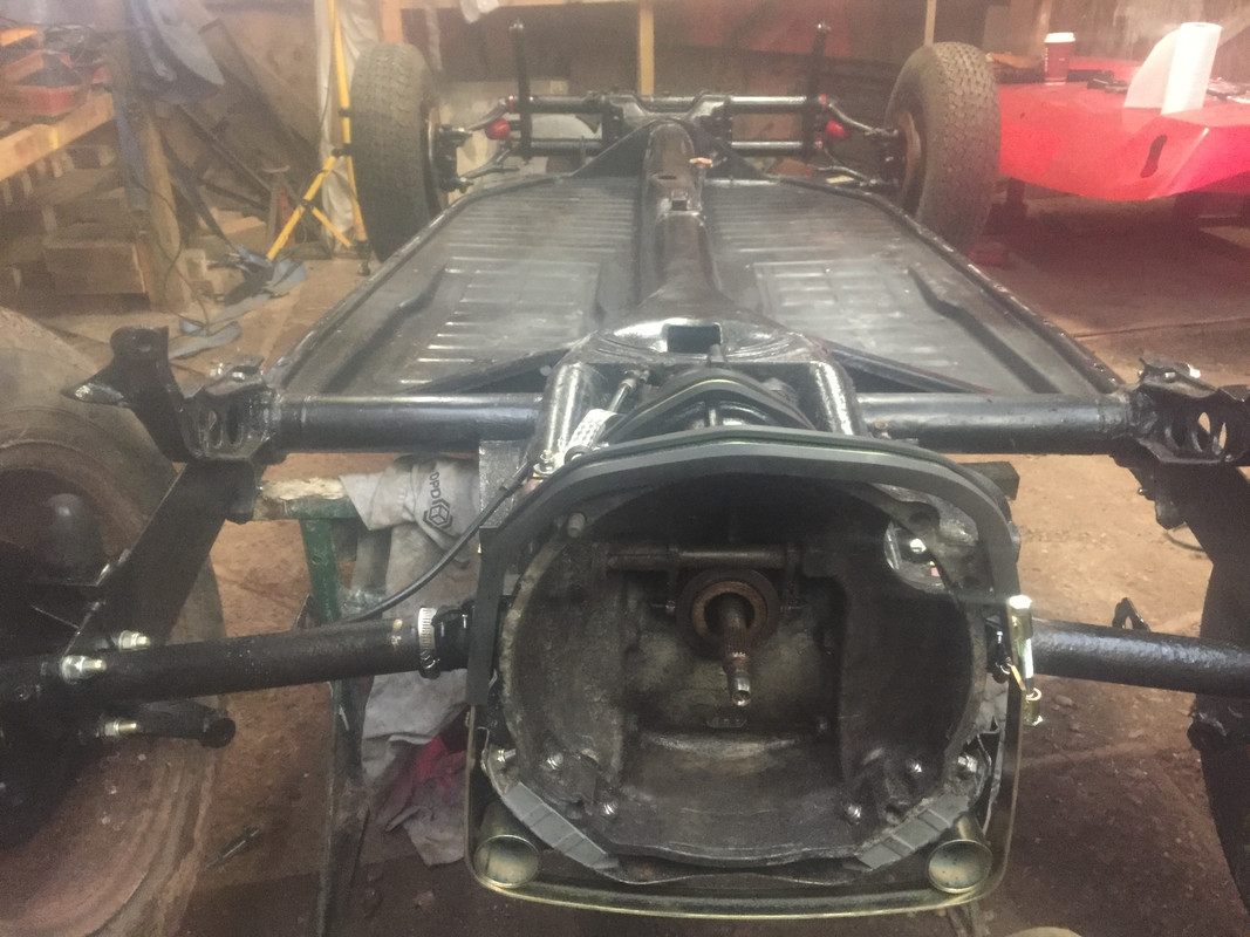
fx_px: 1047
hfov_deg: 61.7
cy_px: 468
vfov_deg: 48.2
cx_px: 625
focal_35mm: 29
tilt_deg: -26.4
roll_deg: +1.8
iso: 320
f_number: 2.2
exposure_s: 1/17
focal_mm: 4.15
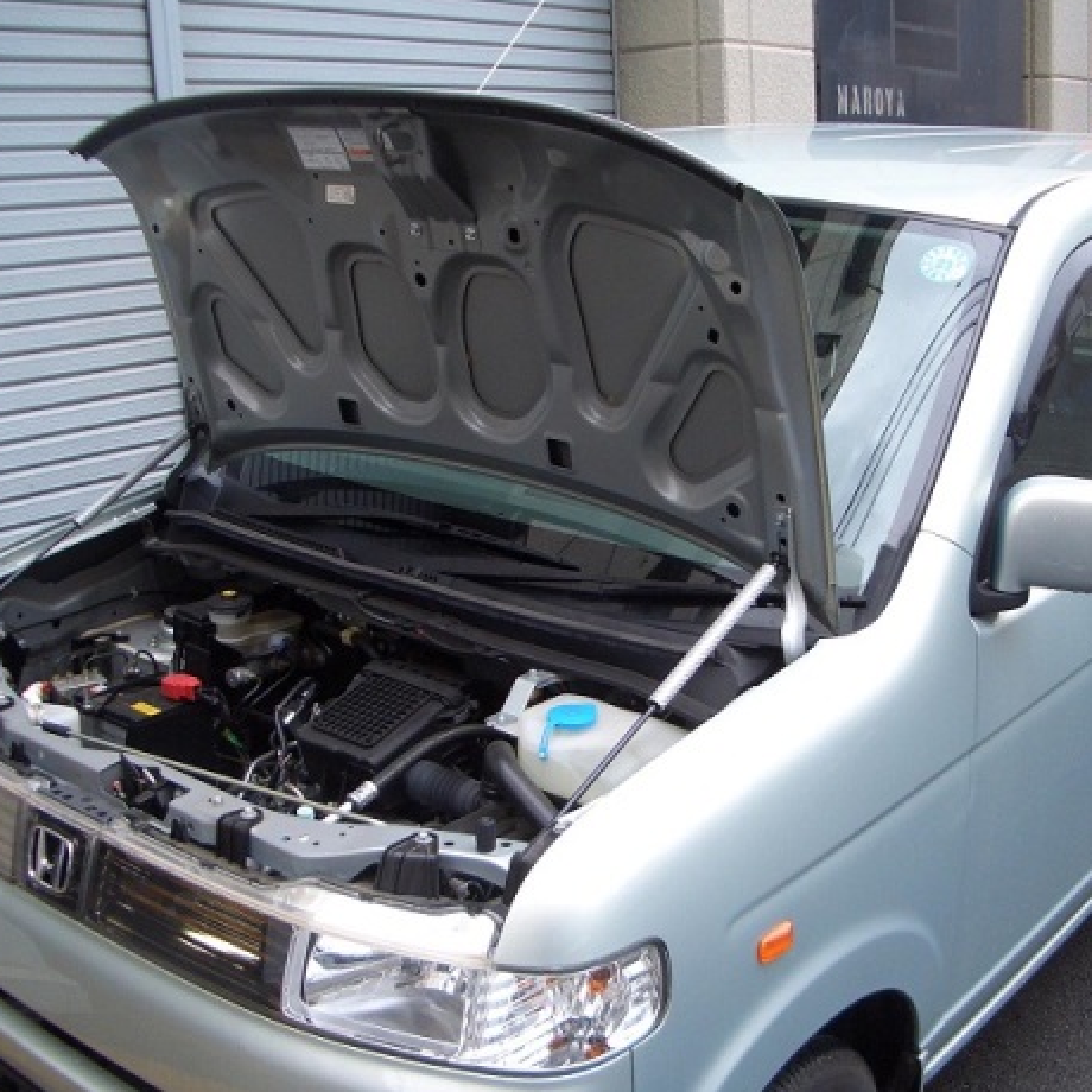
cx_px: 610
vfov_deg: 39.2
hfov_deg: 39.1
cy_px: 563
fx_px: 1535
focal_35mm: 43
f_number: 2.6
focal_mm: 5.8
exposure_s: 1/100
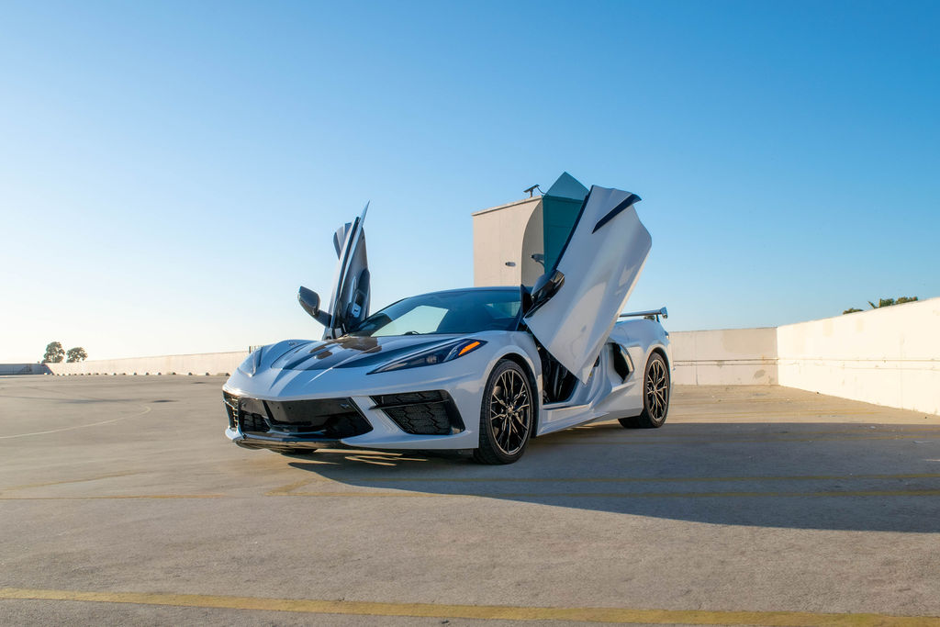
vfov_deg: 39.4
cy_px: 314
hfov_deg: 56.5
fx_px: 875
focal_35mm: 33
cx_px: 470
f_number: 10
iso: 200
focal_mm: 21
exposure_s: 1/400
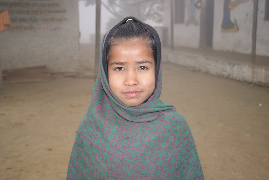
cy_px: 90
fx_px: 292
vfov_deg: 34.3
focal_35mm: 39
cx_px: 134
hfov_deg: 49.5
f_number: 4
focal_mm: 26
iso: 100
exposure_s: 1/160
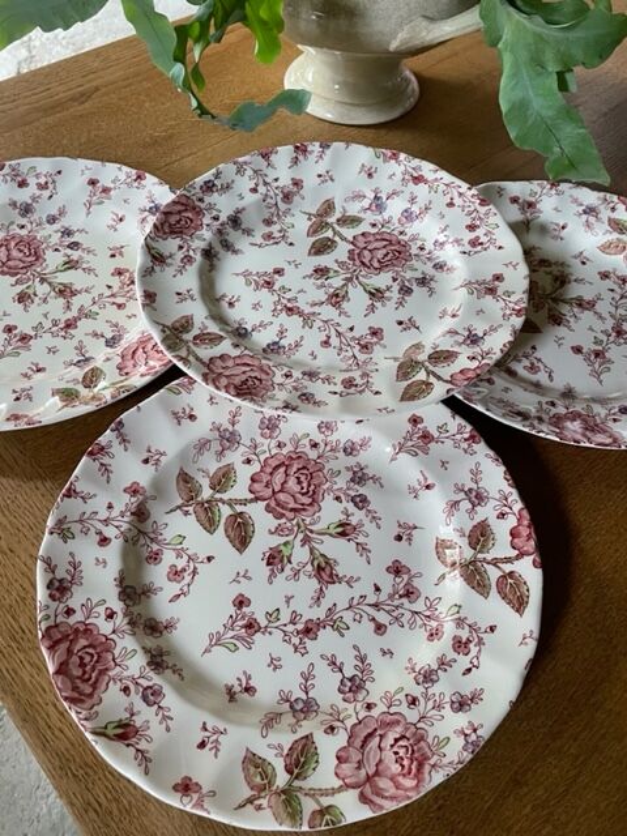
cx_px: 314
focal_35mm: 26
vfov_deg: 67.3
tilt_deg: -51.8
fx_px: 628
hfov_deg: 53.1
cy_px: 418
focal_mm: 4.2
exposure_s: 1/34
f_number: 1.6
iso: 640
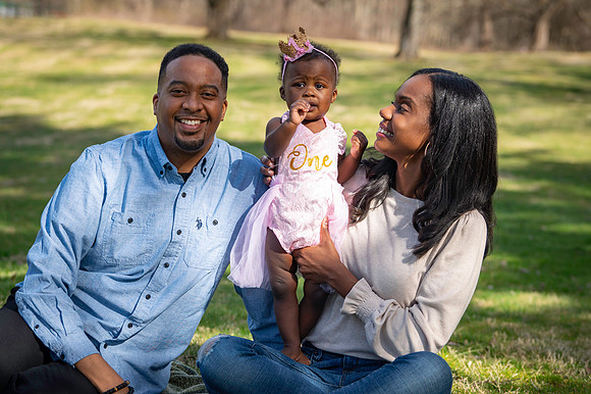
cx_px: 324
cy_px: 178
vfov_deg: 16.5
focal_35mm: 83
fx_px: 1358
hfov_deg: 24.6
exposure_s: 1/1250
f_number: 4
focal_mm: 75
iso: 250
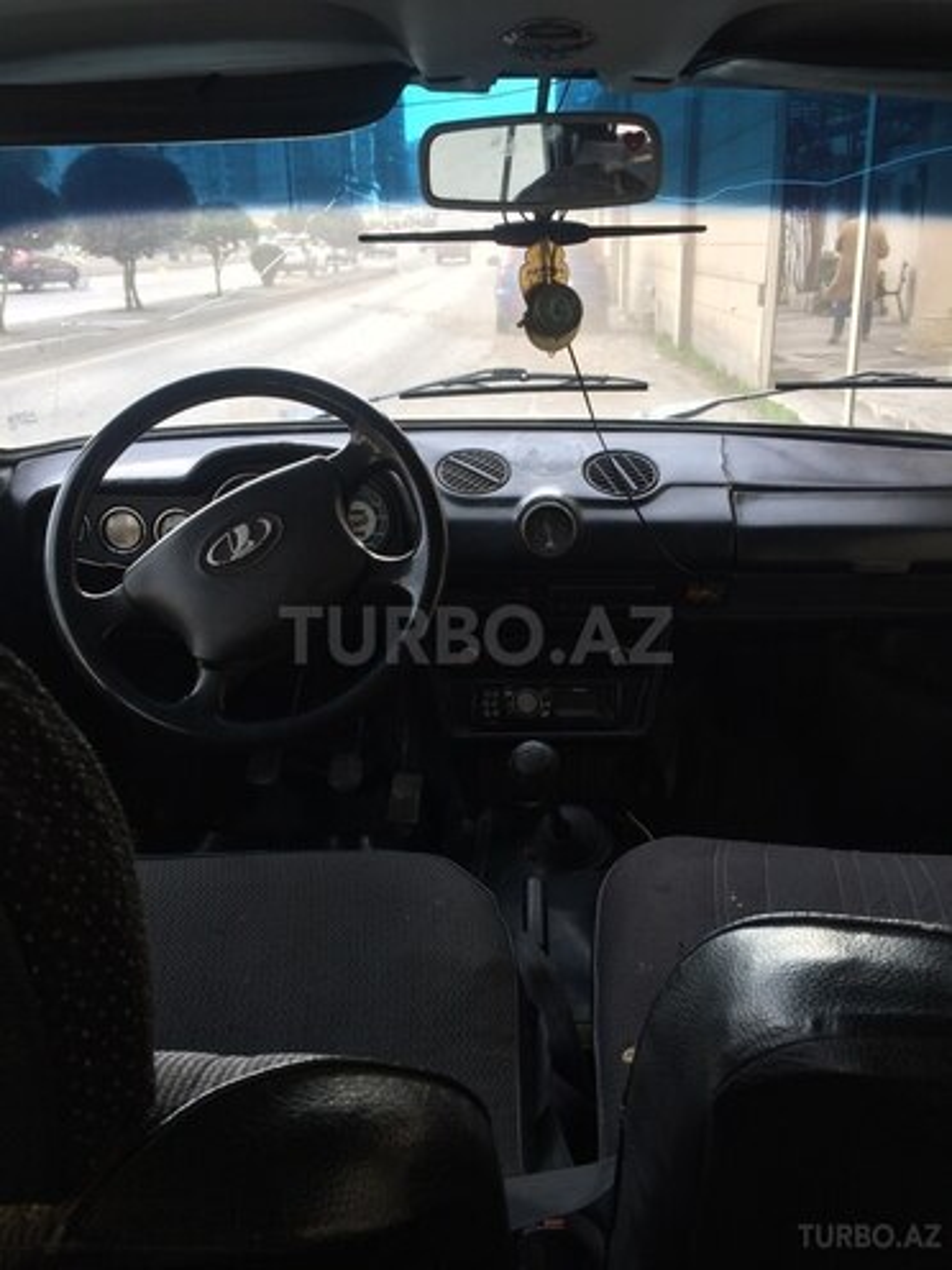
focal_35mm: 29
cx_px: 476
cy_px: 635
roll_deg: +1.8
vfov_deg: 61.7
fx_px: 1063
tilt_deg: -19.2
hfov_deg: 48.2
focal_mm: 4.15
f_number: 2.2
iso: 50
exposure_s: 1/50
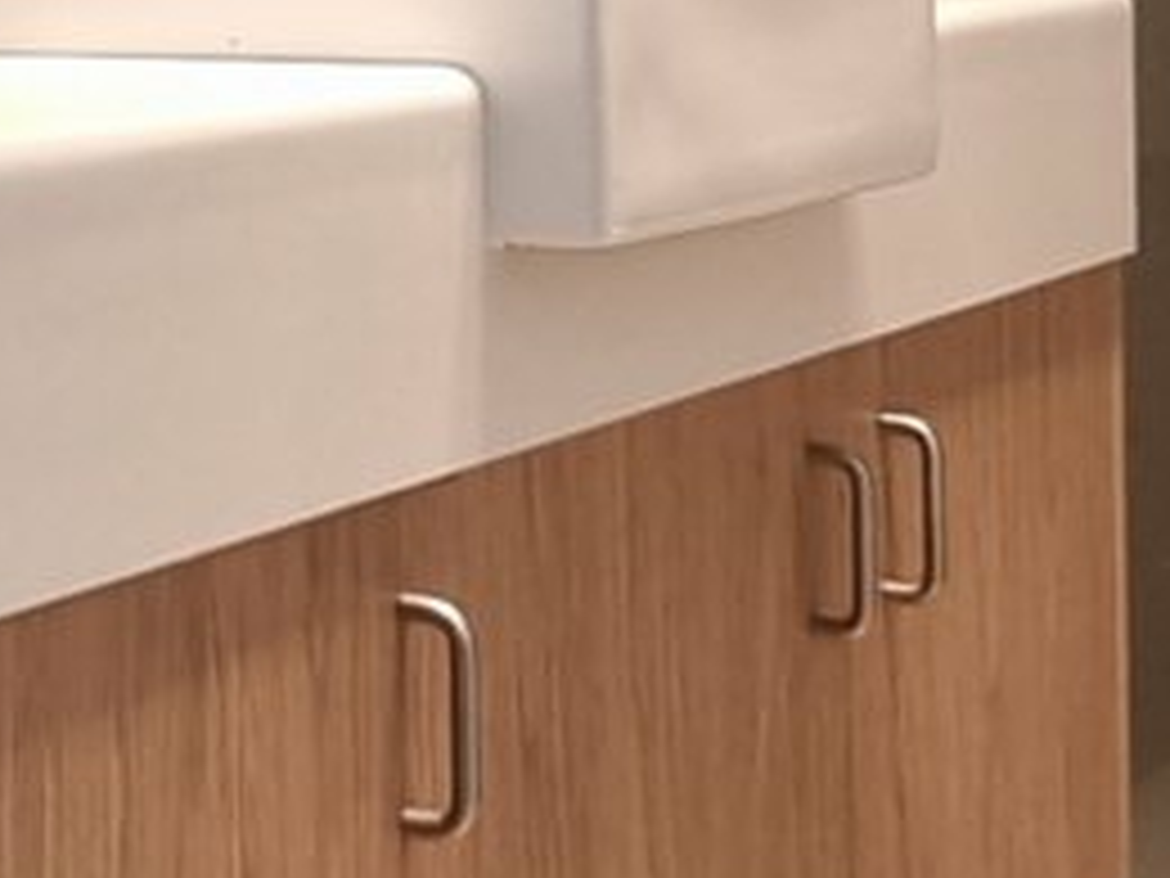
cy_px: -153
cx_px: 0
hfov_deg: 19.8
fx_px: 3245
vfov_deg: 14.9
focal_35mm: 96
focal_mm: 2.2
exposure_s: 1/50
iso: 100
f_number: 2.2
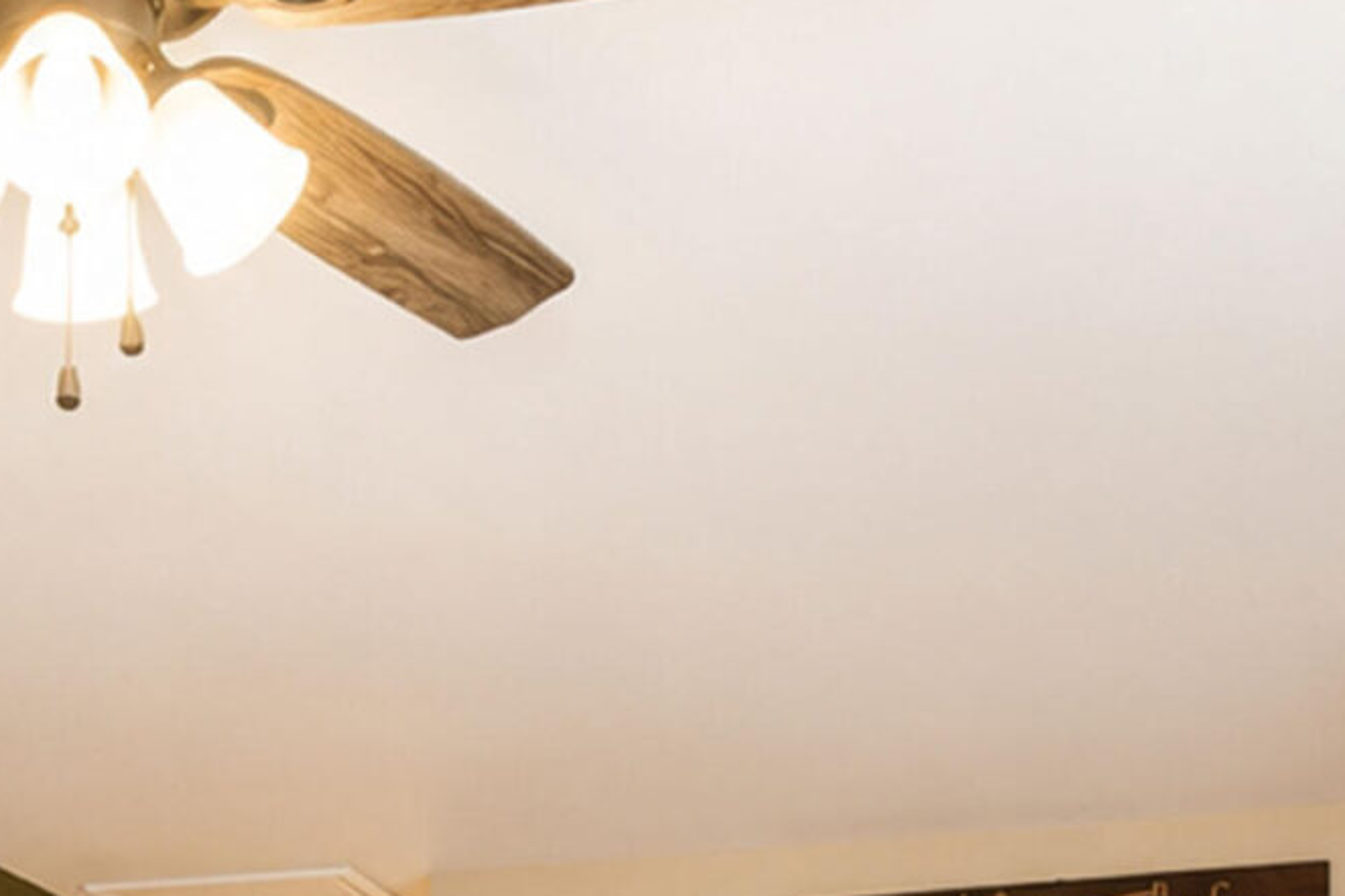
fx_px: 2166
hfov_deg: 33.2
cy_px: 1421
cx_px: 219
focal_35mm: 58
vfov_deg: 19.6
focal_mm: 10
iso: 2000
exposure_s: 1/60
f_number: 7.1
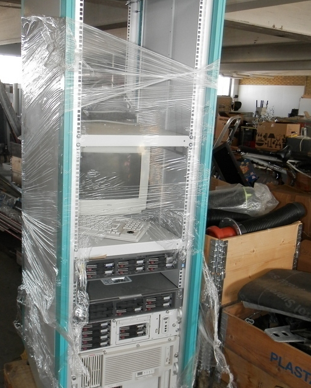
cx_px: 145
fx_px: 449
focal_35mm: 39
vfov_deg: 46.8
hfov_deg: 38.2
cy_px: 193
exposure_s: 1/30
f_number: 3.1
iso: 100
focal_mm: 4.5
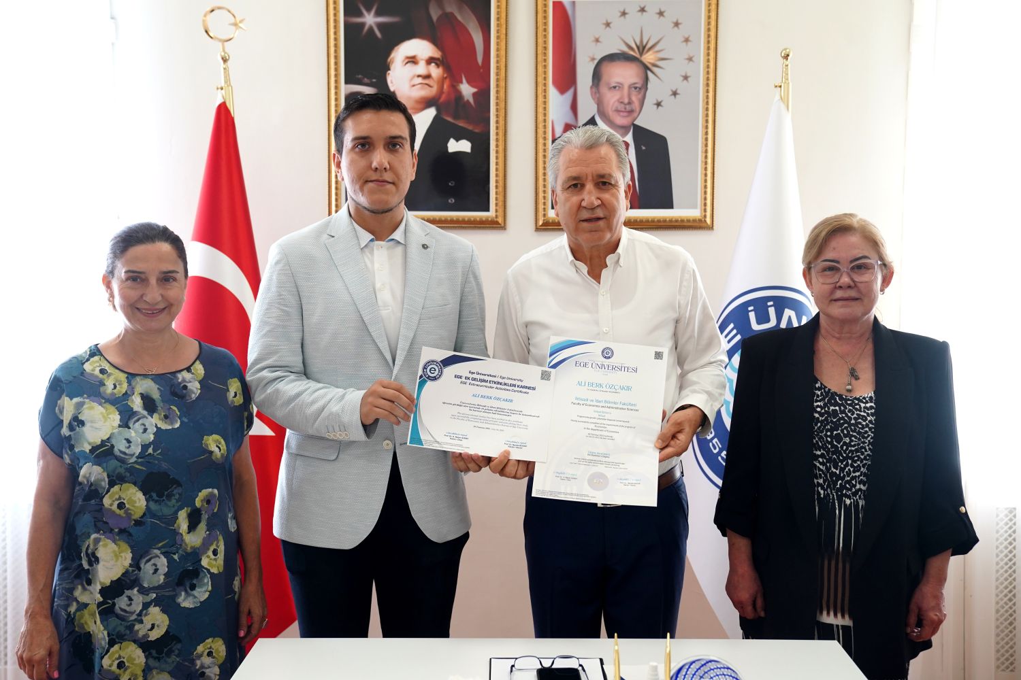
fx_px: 1106
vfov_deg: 34.2
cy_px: 340
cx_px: 510
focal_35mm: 39
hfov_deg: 49.6
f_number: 3.5
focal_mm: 39
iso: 1600
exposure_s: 1/200
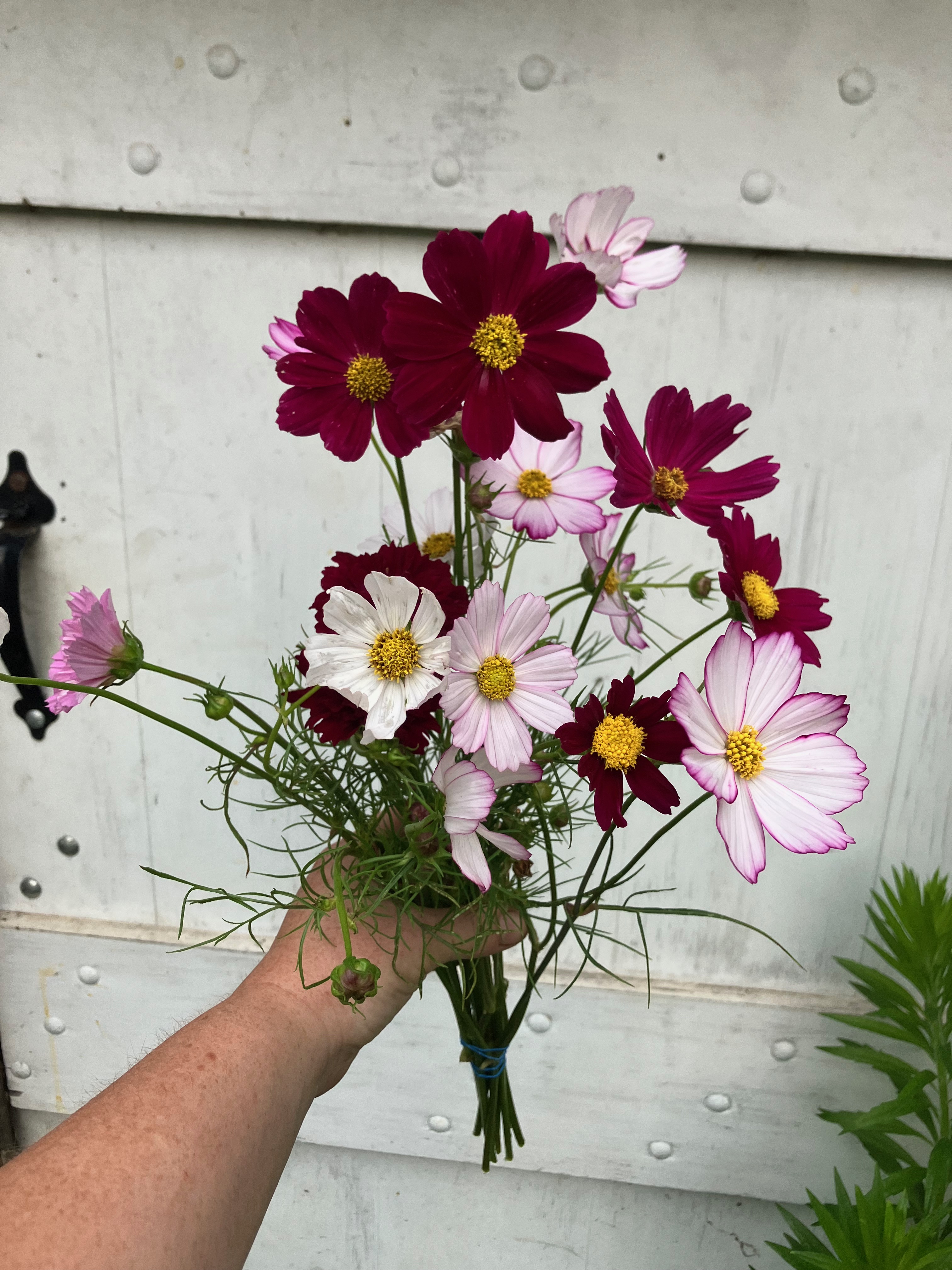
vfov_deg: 63.4
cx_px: 476
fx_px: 1027
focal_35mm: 28
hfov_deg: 49.7
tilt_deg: -18.5
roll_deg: -2.5
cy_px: 635
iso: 64
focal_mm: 3.99
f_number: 1.8
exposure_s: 1/121
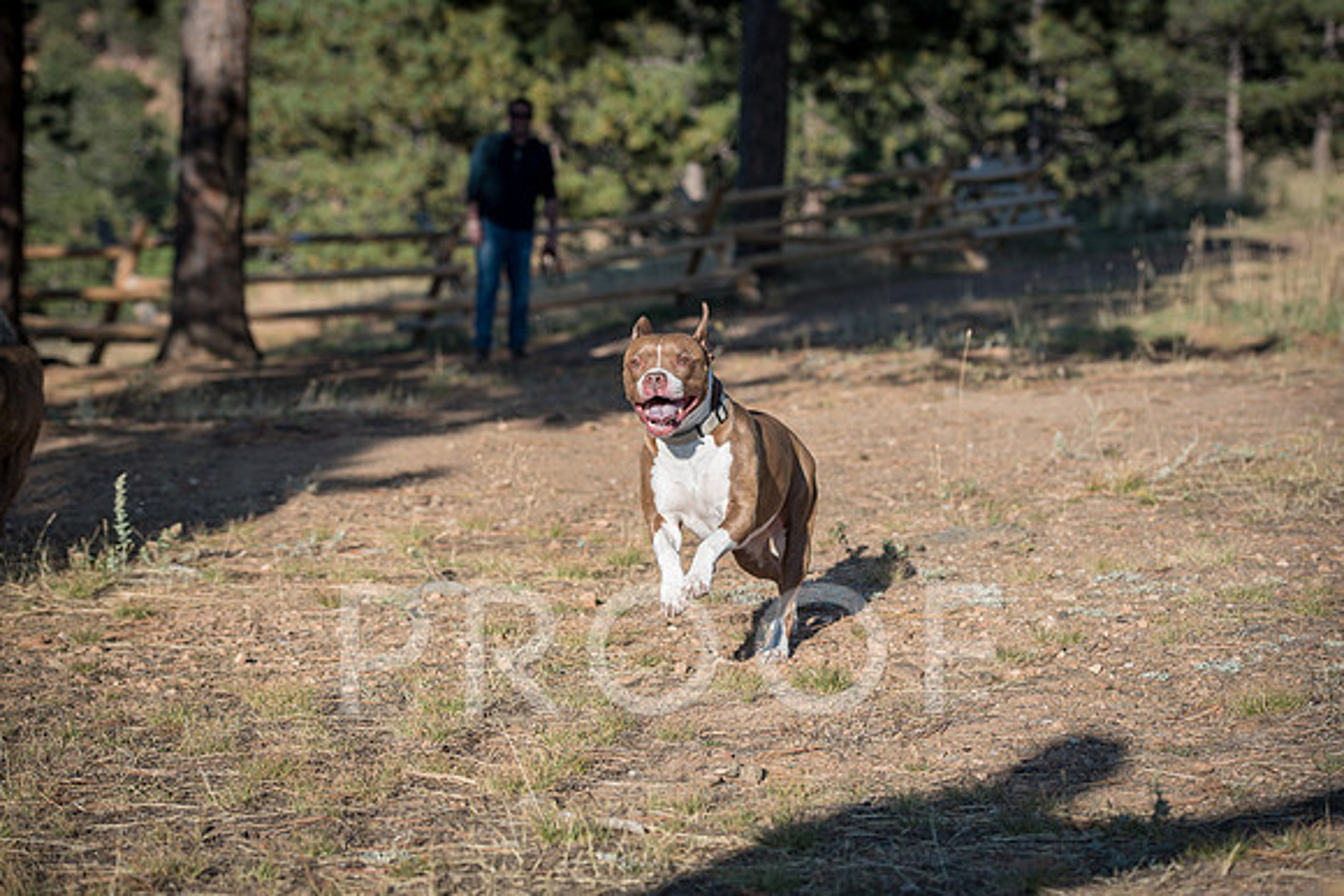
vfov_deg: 15.9
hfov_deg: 23.6
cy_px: 448
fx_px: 3211
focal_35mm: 86
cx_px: 672
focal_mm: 86
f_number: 4
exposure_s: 1/1600
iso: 200
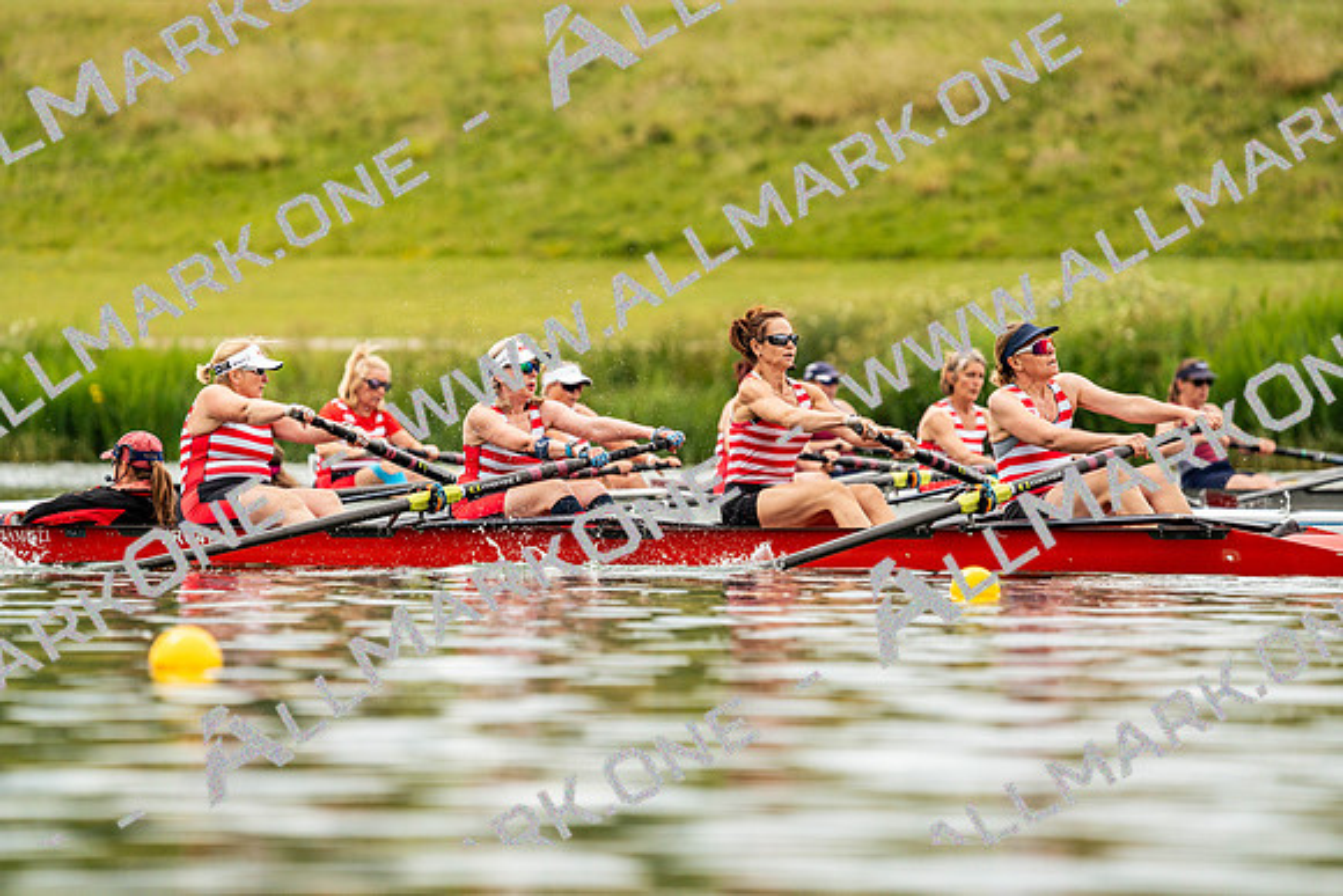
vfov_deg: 3.0
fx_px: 17276
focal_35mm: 463
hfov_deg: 4.5
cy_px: 448
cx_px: 672
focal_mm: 463
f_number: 6.3
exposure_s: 1/2000
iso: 500
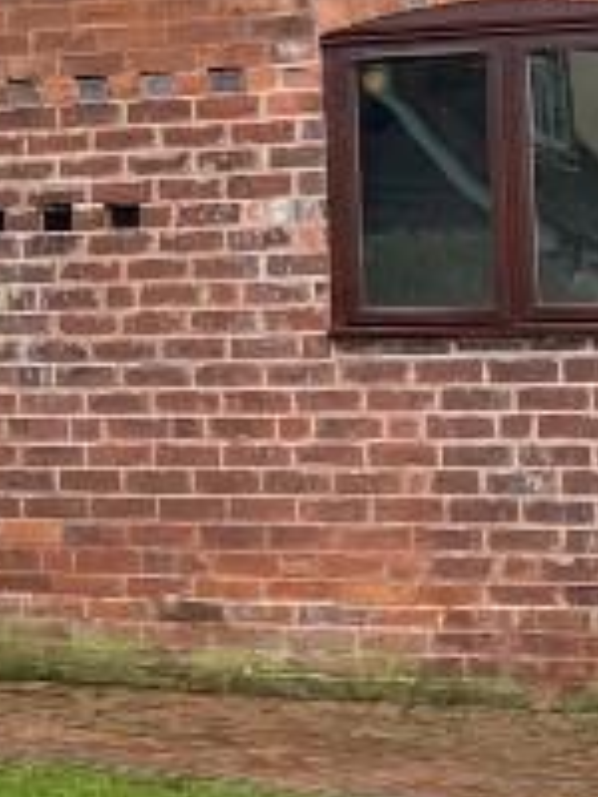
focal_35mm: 133
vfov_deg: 14.7
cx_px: -765
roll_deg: +0.4
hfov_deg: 10.0
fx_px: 3063
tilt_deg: +5.0
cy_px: 139
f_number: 1.8
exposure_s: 1/467
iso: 32
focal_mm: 4.25
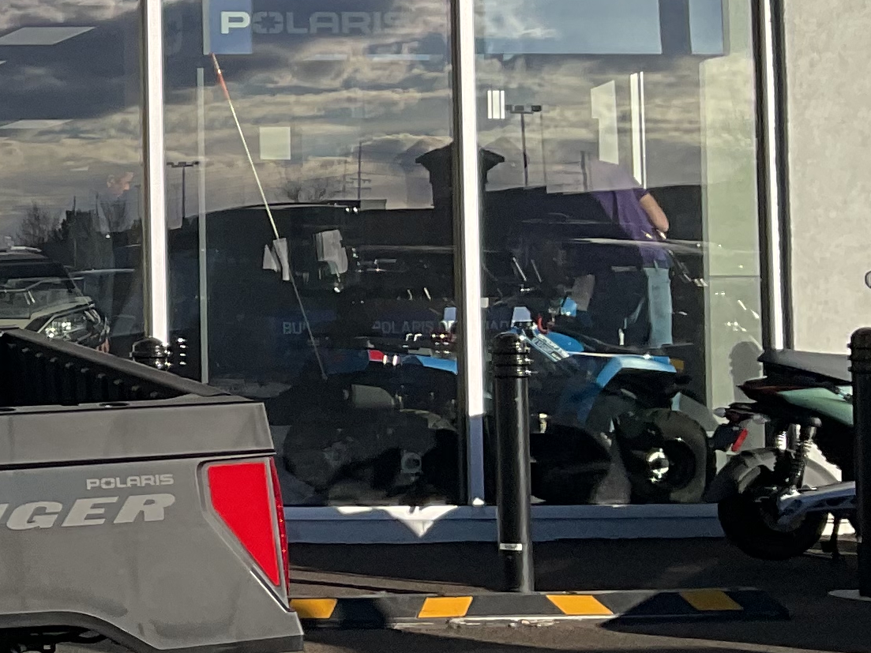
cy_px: 200
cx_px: -620
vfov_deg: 13.9
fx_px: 2667
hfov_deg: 16.1
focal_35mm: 106
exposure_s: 1/2141
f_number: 1.8
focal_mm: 3
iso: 16
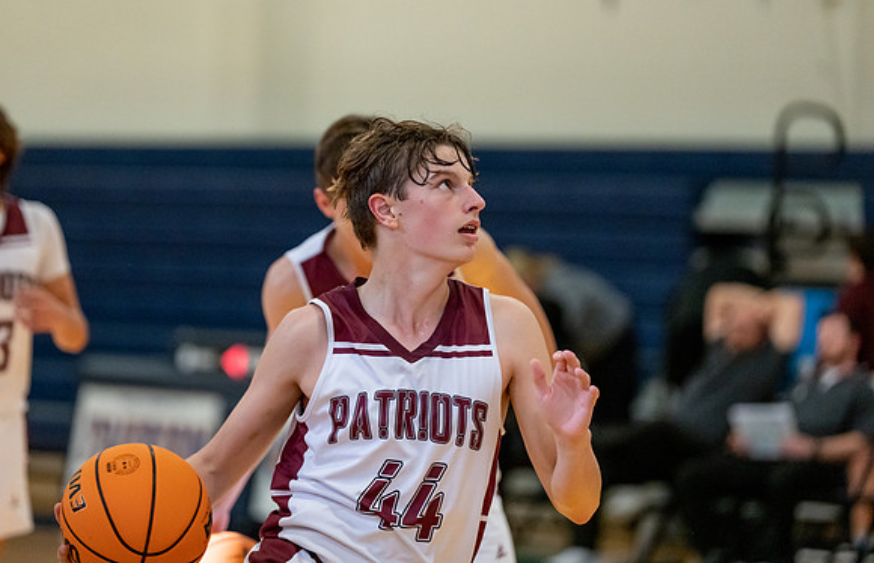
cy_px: 230
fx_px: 4306
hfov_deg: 11.6
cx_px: 374
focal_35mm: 179
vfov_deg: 7.5
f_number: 2.8
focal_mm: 155
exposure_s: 1/1000
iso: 5000
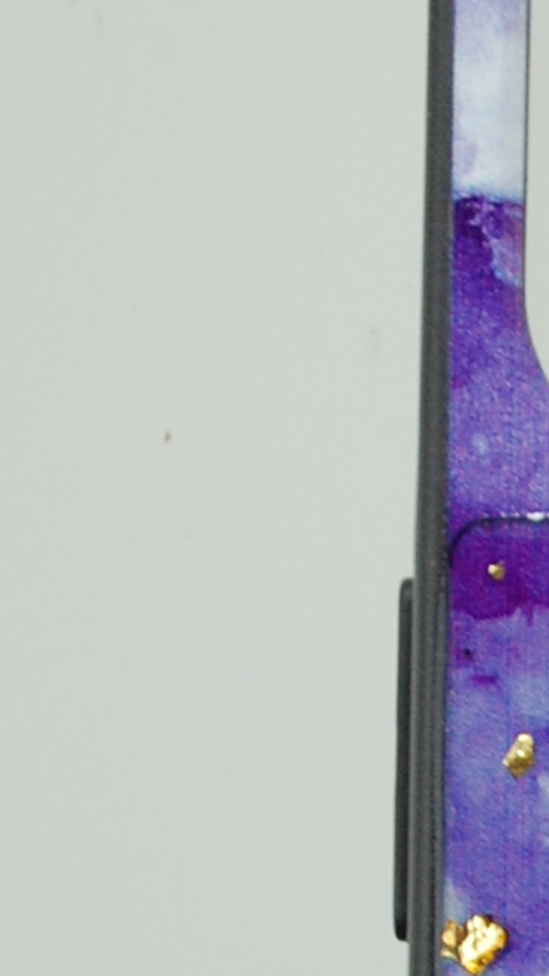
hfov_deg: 4.3
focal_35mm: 275
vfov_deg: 7.8
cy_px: 937
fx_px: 7121
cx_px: 1409
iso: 400
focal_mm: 38
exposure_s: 1/50
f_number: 5.3
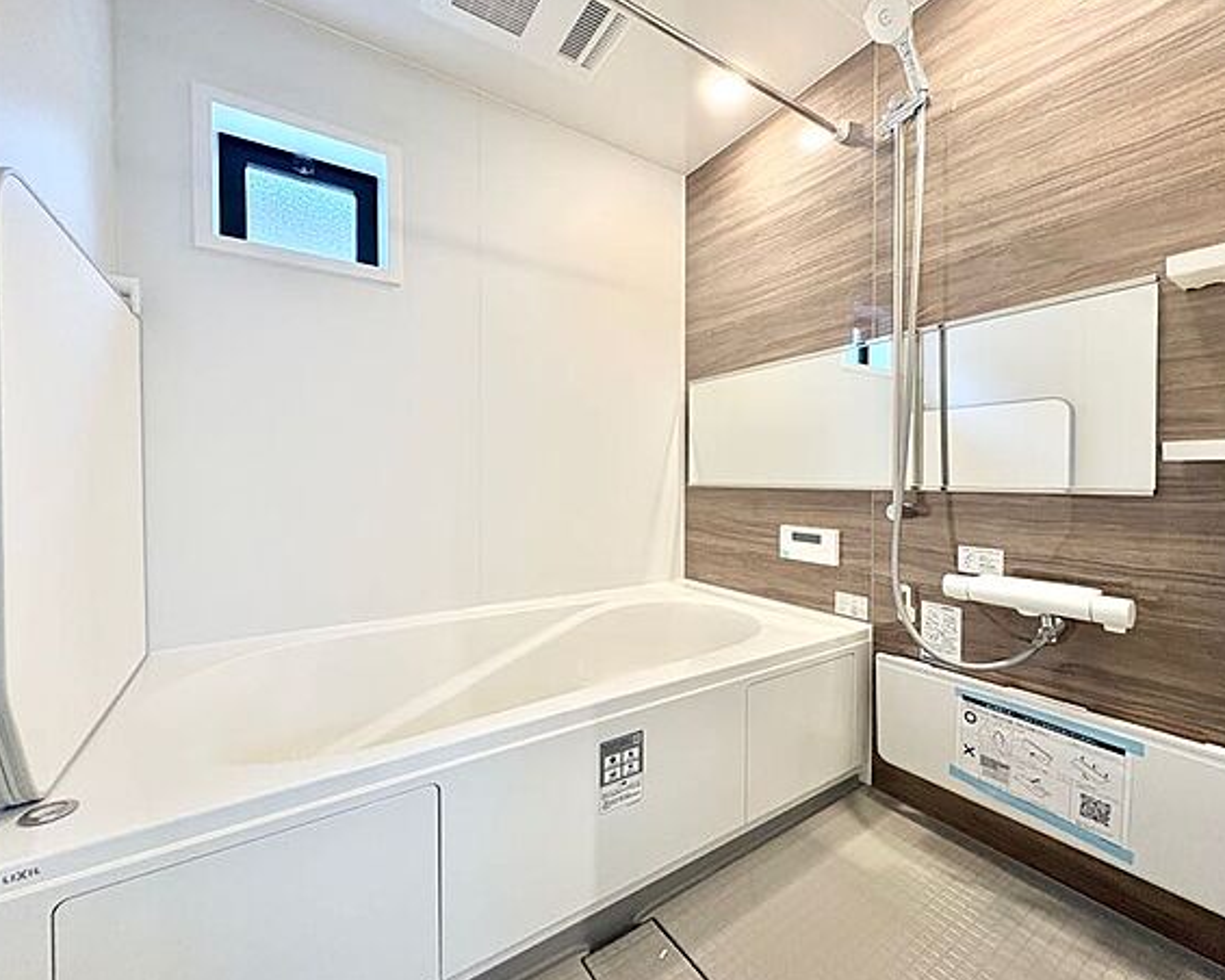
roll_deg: +0.6
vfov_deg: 84.0
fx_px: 544
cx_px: 642
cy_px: 487
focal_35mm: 15
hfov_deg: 96.7
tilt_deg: -1.3
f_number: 2.2
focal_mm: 2.22
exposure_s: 1/50
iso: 160
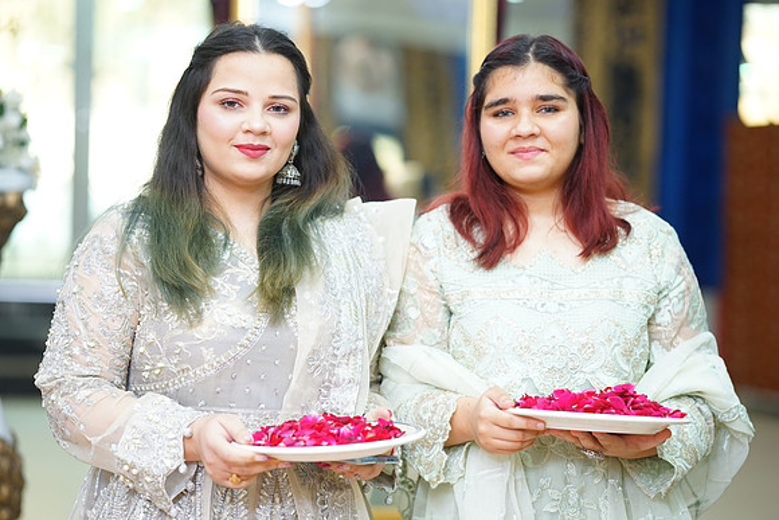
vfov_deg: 16.1
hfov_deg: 23.9
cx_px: 390
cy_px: 260
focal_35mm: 85
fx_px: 1840
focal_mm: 85
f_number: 2
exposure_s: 1/160
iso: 400
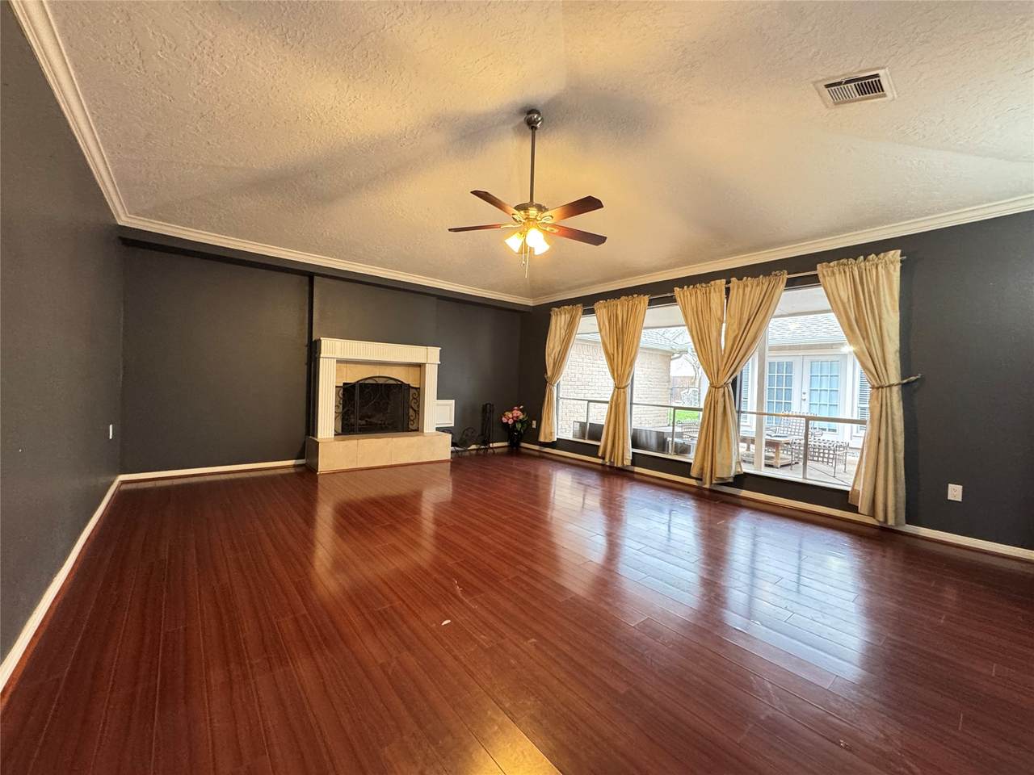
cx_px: 517
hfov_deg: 102.1
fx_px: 418
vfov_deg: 85.7
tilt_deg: -1.1
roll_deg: -0.7
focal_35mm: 14
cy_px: 388
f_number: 2.2
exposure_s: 1/60
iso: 500
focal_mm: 2.22
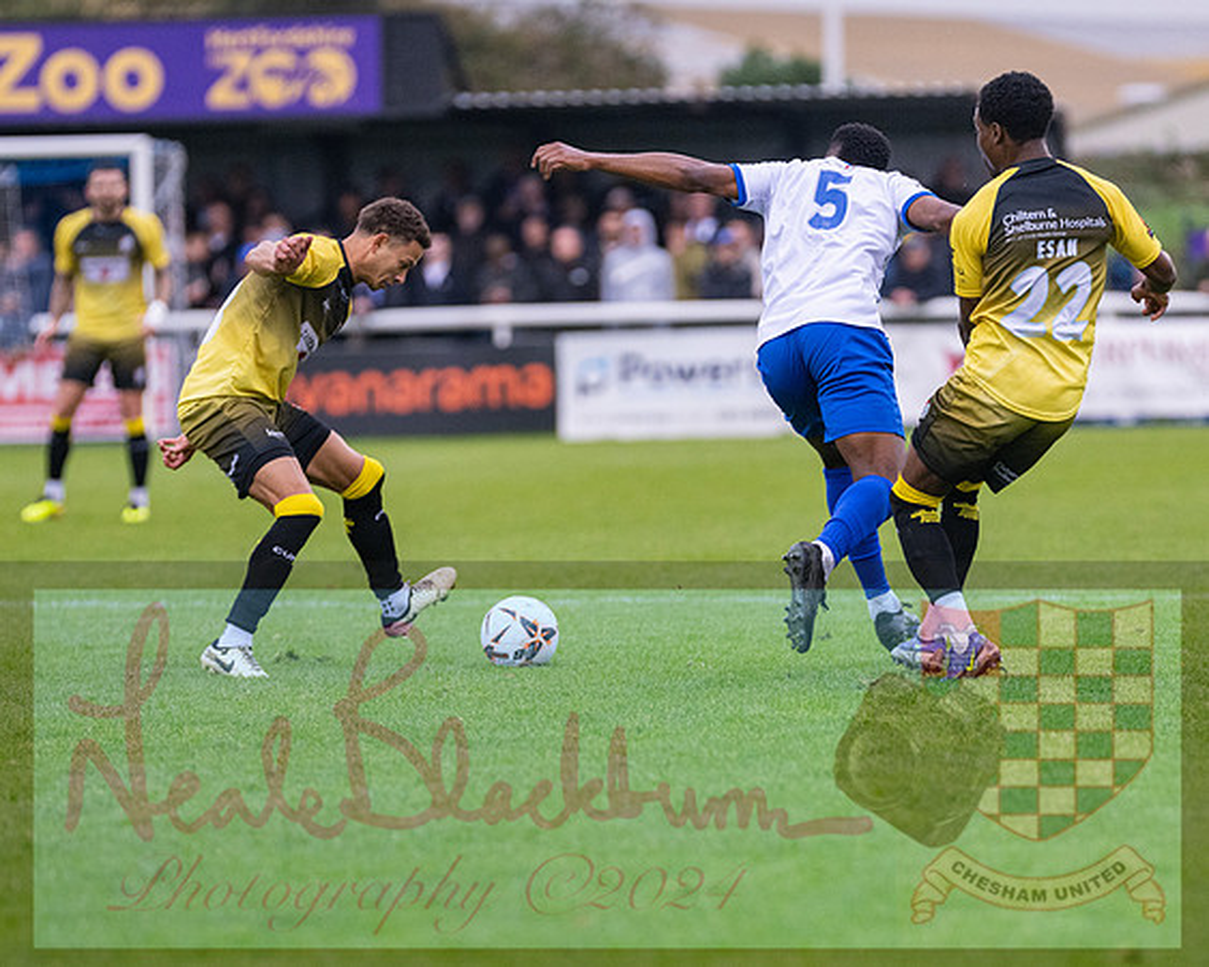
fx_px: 11374
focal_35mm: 318
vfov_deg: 4.9
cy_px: 572
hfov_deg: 6.1
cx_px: 682
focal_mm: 220
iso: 1600
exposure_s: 1/1600
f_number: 2.8
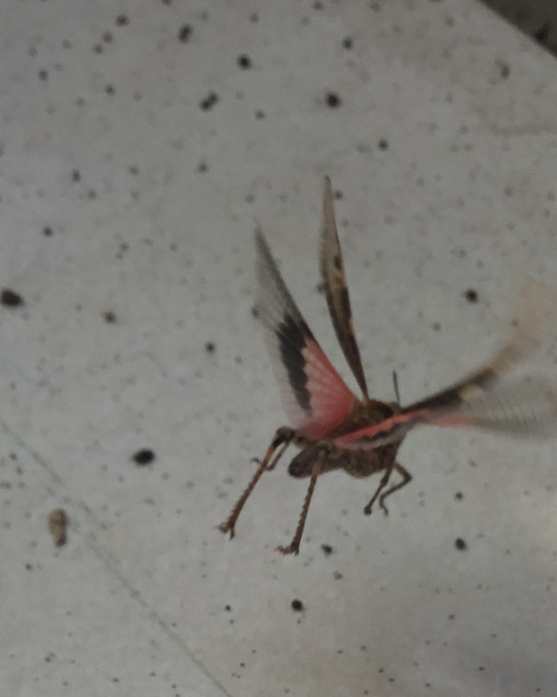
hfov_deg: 19.2
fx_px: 1649
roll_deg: -1.3
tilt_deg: -43.9
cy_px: 599
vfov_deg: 23.3
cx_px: 219
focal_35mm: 80
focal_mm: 3.3
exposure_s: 1/1072
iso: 25
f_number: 2.4
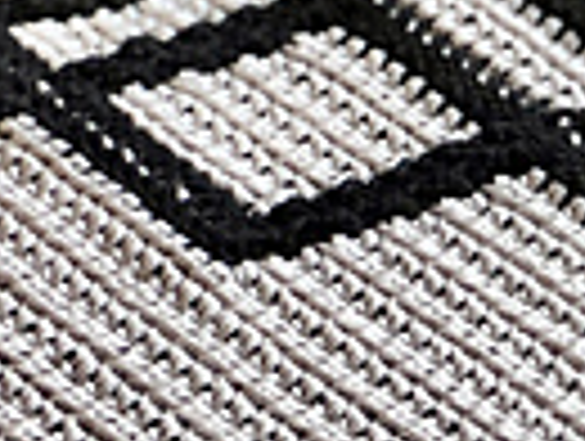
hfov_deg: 7.0
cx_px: -279
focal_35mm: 280
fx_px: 4741
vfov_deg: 5.3
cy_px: 50
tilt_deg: -27.5
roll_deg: +1.3
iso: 64
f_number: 2.8
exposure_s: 1/33
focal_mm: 6.6
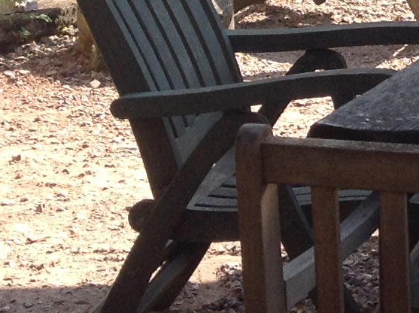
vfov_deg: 8.8
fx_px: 1970
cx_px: 792
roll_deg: +0.3
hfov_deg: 11.2
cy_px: -205
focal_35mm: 163
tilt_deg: -0.4
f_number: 2.4
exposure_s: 1/512
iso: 50
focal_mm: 4.28
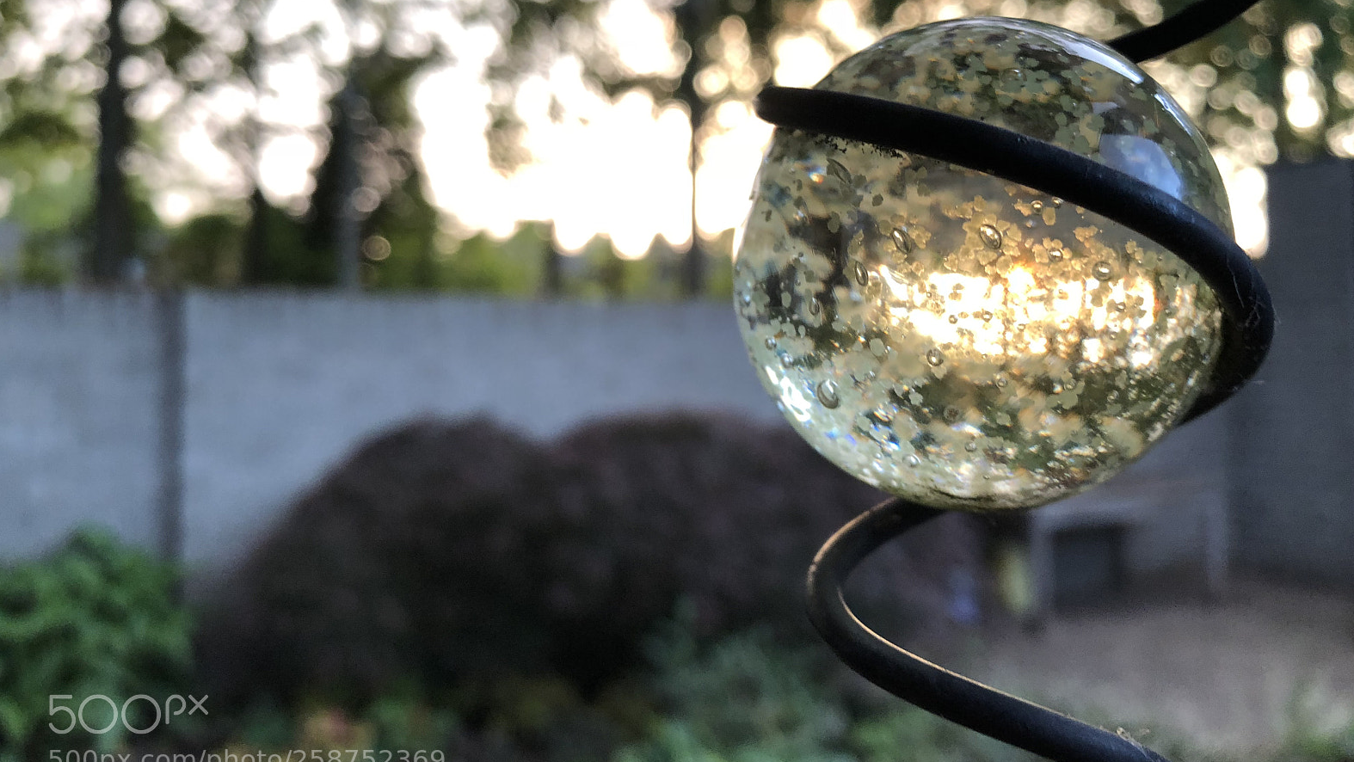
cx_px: 683
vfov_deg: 37.7
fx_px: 1113
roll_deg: -0.4
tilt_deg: +2.8
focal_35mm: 31
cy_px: 311
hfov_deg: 62.6
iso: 40
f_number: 1.8
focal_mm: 3.99
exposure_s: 1/24
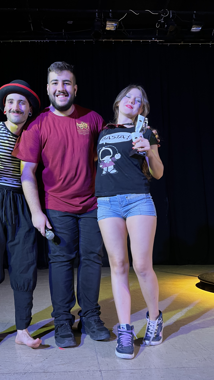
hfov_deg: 39.8
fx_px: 293
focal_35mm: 29
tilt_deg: +10.1
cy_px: 192
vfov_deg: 66.1
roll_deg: +2.0
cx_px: 74
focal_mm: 5.7
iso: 160
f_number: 1.5
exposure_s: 1/50
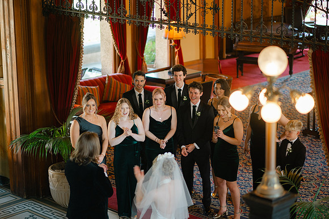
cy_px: 104
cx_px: 156
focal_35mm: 89
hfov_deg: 22.8
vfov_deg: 15.3
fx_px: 817
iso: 250
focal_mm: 85
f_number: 1.8
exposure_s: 1/80
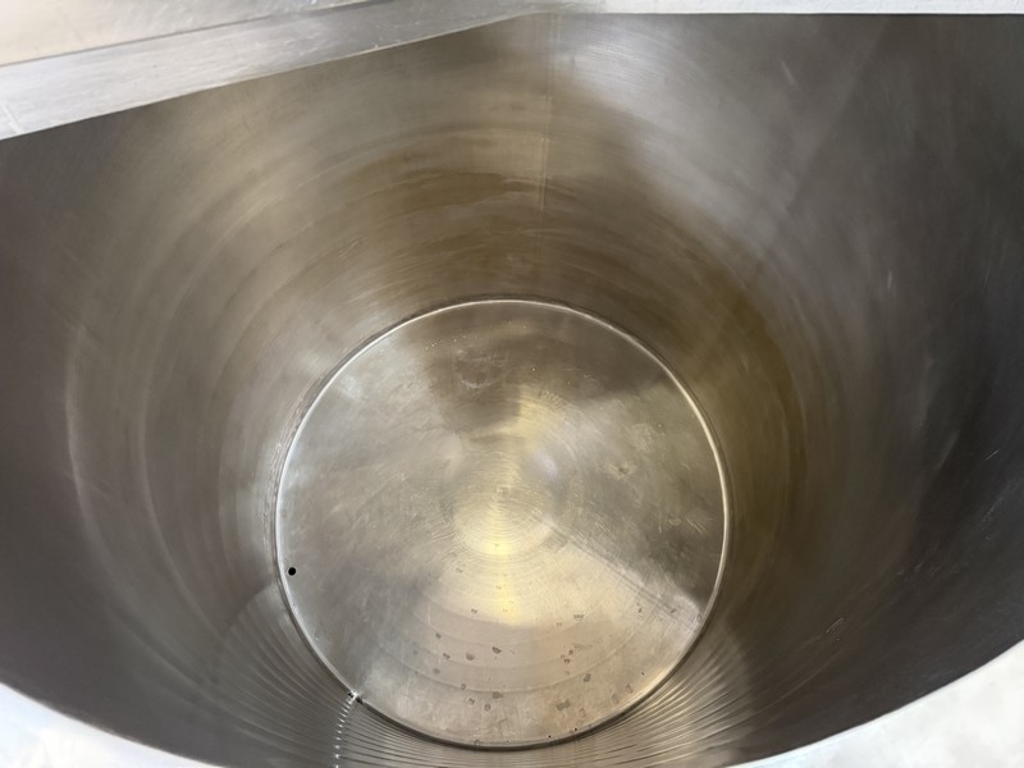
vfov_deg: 56.8
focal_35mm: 24
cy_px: 384
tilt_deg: -63.9
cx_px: 512
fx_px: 710
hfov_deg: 71.6
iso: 800
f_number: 1.78
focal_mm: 6.76
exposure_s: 1/50
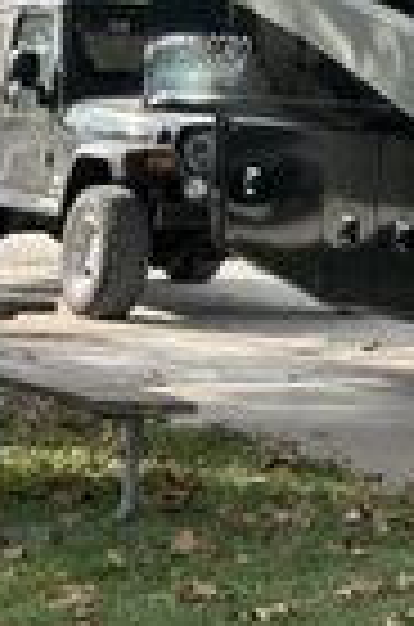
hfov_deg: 7.5
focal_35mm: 156
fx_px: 2704
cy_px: -54
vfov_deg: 13.0
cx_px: 1328
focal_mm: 5.1
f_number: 1.6
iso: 50
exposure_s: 1/1372
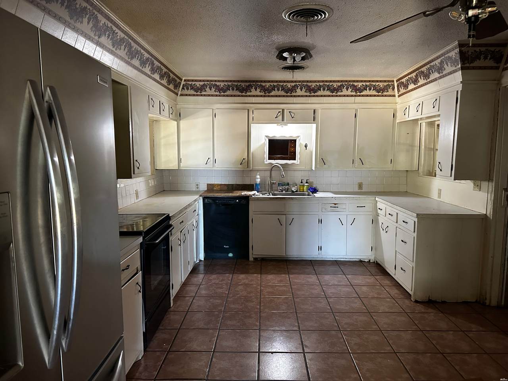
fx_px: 352
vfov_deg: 56.8
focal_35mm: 24
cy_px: 190
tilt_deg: -5.4
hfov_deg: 71.6
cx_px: 254
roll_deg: -1.2
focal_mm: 6.86
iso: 800
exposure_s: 1/60
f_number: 1.78
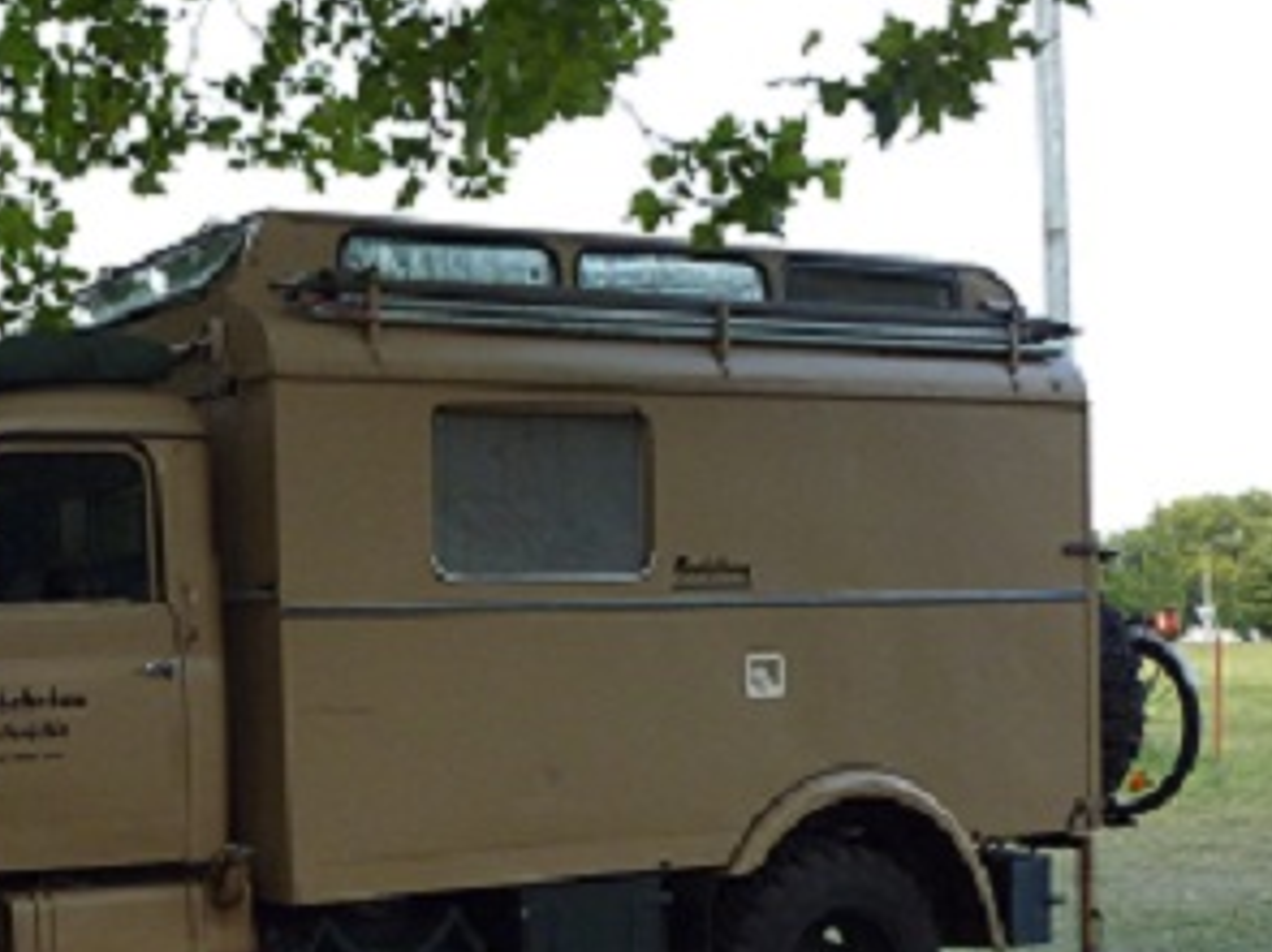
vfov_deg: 25.5
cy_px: 812
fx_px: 2057
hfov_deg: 33.1
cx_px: 196
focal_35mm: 56
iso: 200
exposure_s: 1/125
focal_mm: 4.7
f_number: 3.4
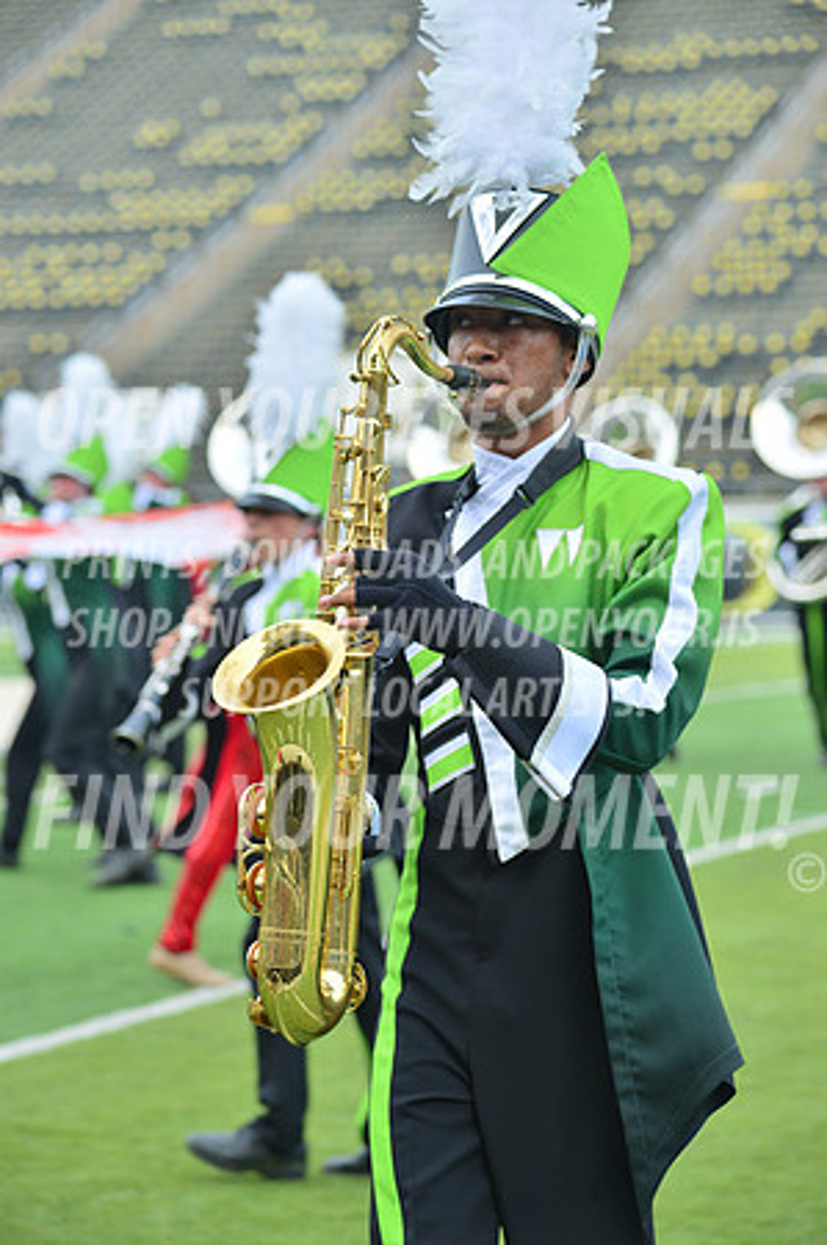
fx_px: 4006
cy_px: 622
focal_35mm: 116
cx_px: 414
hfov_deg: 11.8
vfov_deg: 17.7
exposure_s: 1/400
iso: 200
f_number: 5.6
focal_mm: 116
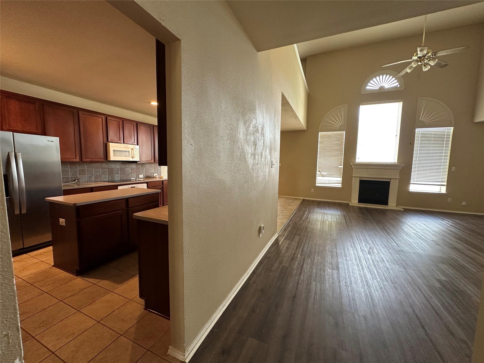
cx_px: 242
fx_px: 196
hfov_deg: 102.1
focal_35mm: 14
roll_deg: -1.1
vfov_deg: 85.7
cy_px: 182
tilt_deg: -4.6
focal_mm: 2.22
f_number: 2.2
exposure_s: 1/60
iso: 200
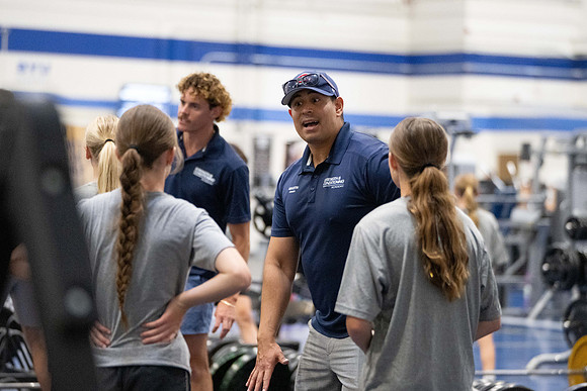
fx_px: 2291
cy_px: 206
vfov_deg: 9.8
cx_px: 313
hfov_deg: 14.6
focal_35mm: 140
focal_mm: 120
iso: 8000
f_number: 2.8
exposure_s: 1/320
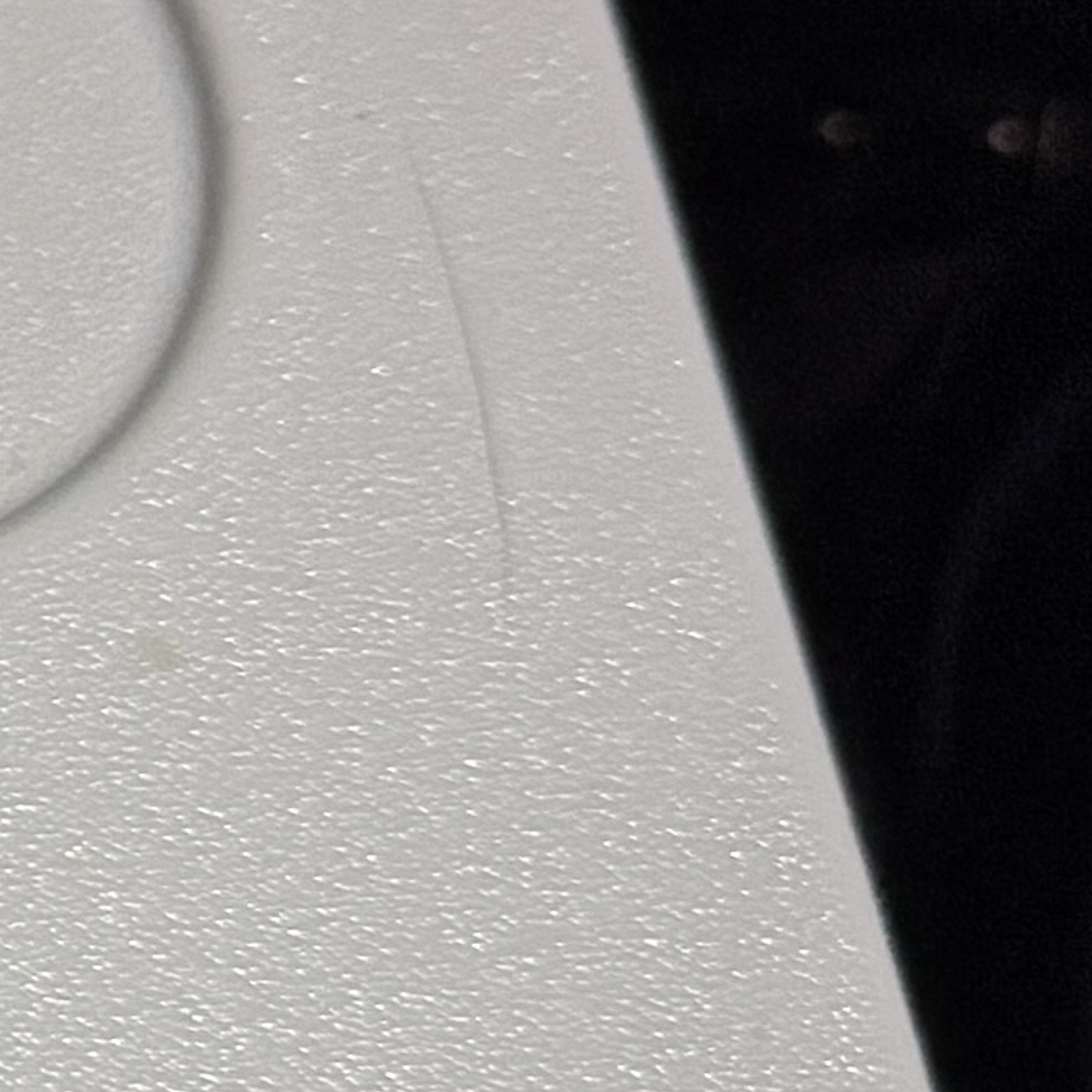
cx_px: -2827
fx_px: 6174
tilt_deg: -60.0
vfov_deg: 10.1
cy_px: 346
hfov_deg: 7.8
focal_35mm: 173
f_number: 1.78
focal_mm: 6.76
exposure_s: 1/91
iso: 200
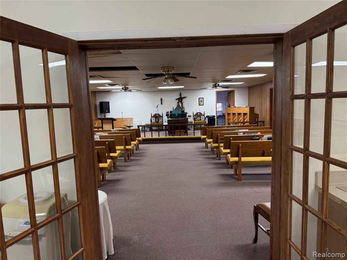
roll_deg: +1.5
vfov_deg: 56.8
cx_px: 174
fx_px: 241
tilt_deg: -7.7
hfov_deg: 71.6
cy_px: 130
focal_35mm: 24
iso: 250
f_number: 1.78
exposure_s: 1/120
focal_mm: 6.76
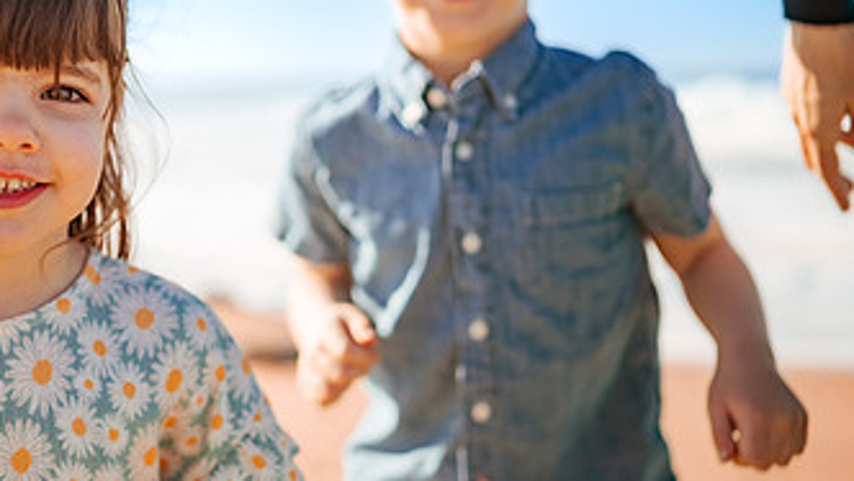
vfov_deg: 18.8
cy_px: 228
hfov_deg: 32.3
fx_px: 1450
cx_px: 237
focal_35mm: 64
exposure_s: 1/8000
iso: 100
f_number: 1.8
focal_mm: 35
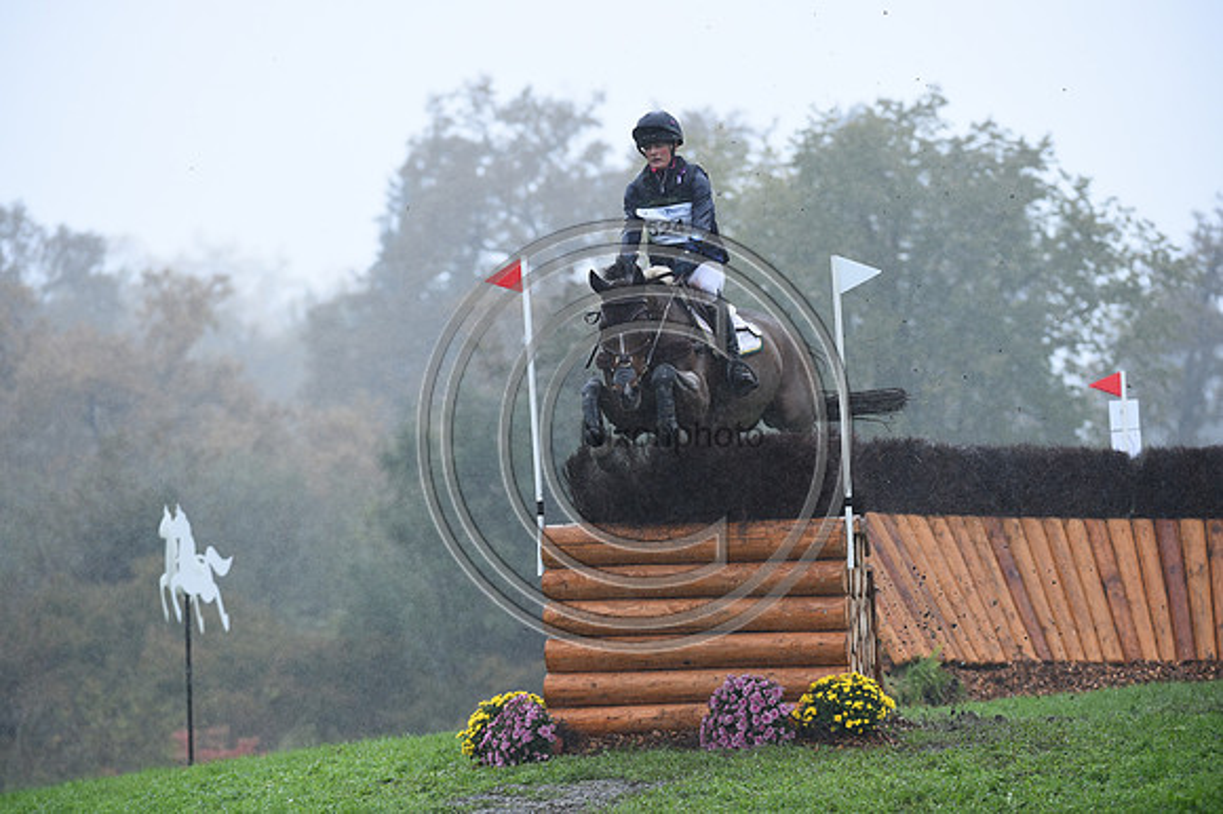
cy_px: 407
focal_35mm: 260
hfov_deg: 7.9
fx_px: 8827
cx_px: 612
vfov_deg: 5.3
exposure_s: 1/1000
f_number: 5.6
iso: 1100
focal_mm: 260
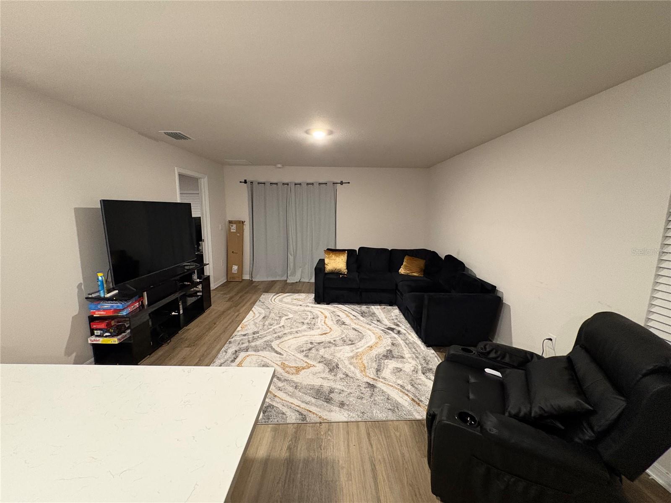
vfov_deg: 85.7
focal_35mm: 14
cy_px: 252
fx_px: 271
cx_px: 336
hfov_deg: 102.1
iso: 640
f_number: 2.2
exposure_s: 1/40
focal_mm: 2.22
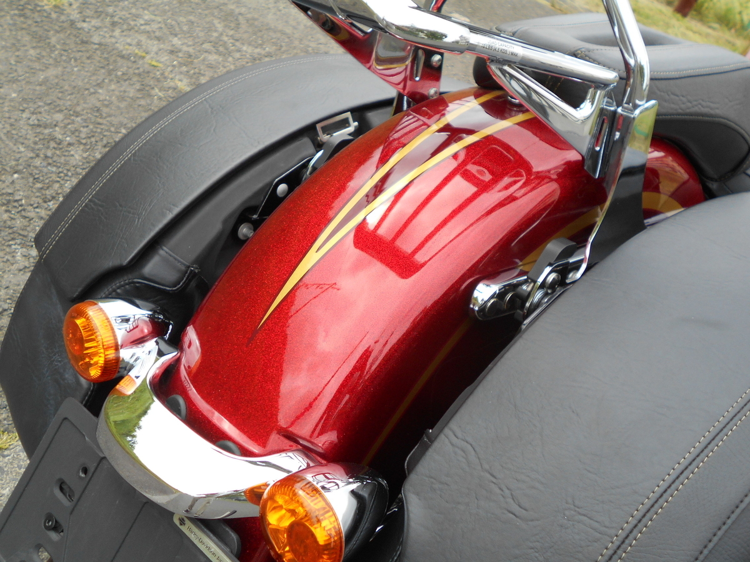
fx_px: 845
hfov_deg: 47.9
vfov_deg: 36.8
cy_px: 281
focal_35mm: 39
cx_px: 375
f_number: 3.9
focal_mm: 6.7
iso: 100
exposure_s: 1/250
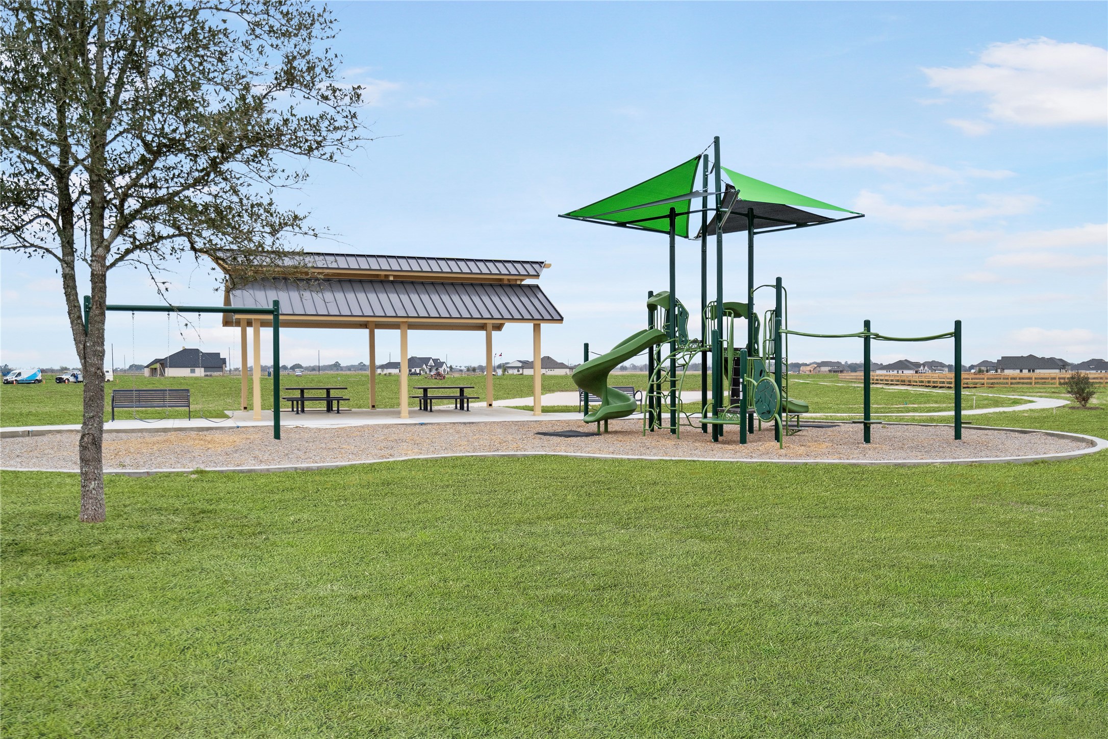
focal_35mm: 32
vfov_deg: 41.1
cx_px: 554
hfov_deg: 58.7
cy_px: 370
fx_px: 985
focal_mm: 32
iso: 500
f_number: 4.5
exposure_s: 1/2500
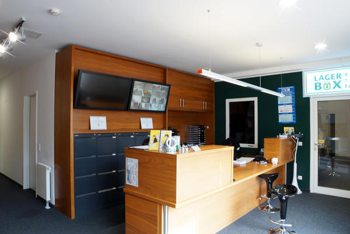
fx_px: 233
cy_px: 117
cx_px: 175
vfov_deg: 53.1
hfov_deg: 73.7
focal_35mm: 24
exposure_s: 1/3
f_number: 11
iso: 100
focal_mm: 16
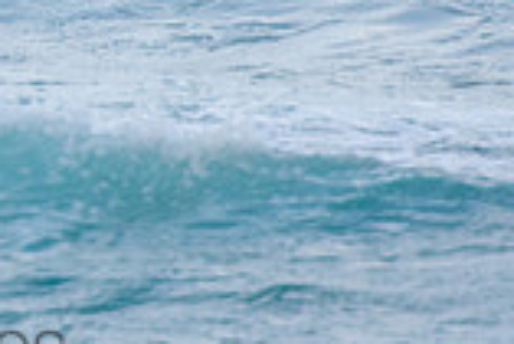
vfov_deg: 0.6
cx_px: -187
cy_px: -198
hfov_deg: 0.9
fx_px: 32440
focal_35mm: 2270
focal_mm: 400
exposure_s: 1/1600
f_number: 5.6
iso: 1000
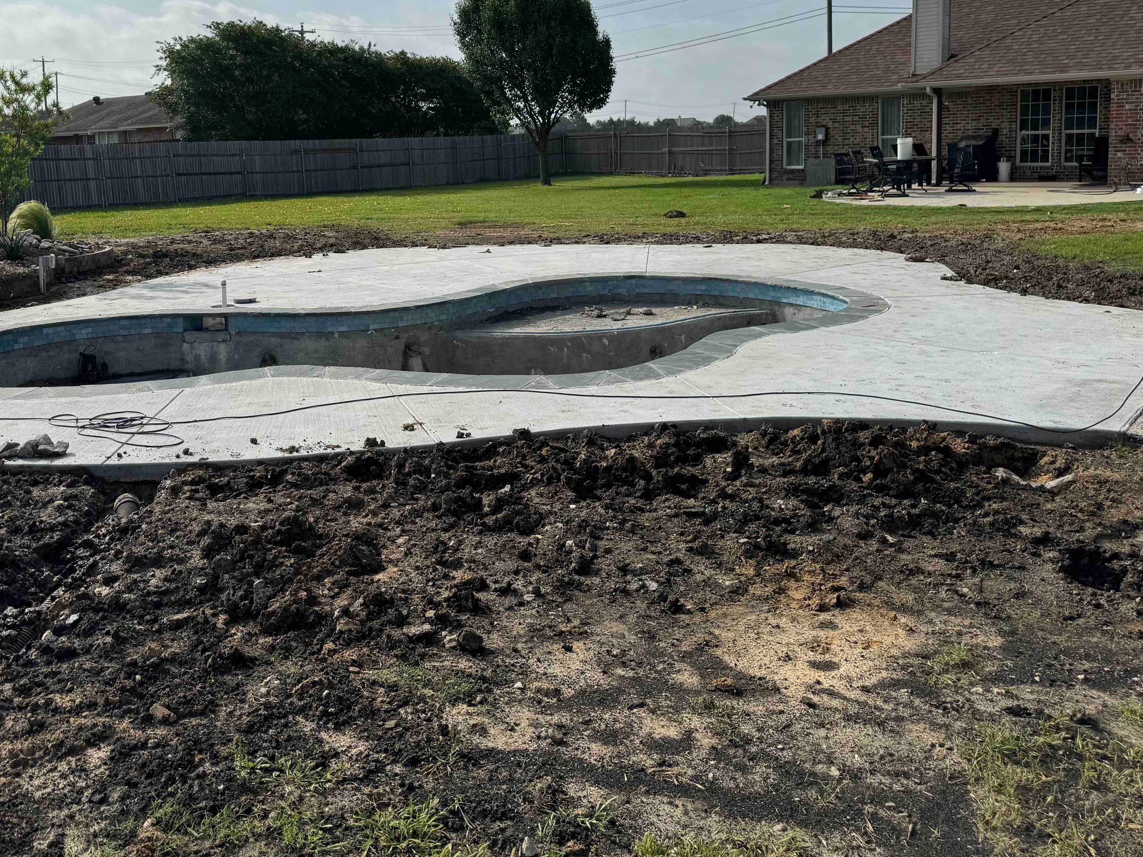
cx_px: 399
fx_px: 1090
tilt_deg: -5.8
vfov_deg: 42.2
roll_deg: +2.0
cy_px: 270
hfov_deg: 54.4
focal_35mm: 33
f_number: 1.78
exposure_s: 1/10417
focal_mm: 6.76
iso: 80
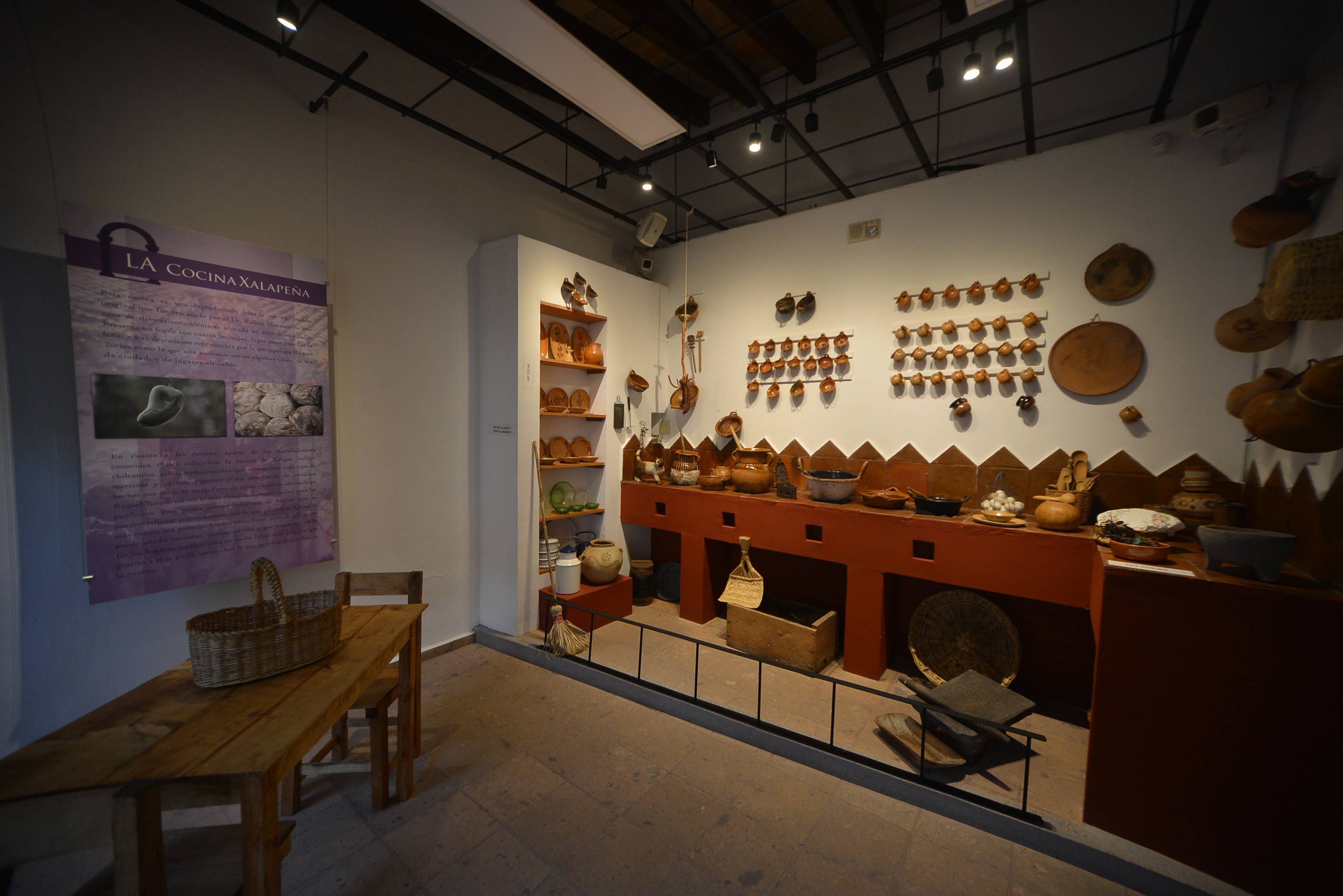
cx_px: 672
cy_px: 448
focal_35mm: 13
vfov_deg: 85.5
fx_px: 485
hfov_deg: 108.3
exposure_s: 1/40
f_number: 3.8
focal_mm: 13
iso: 800
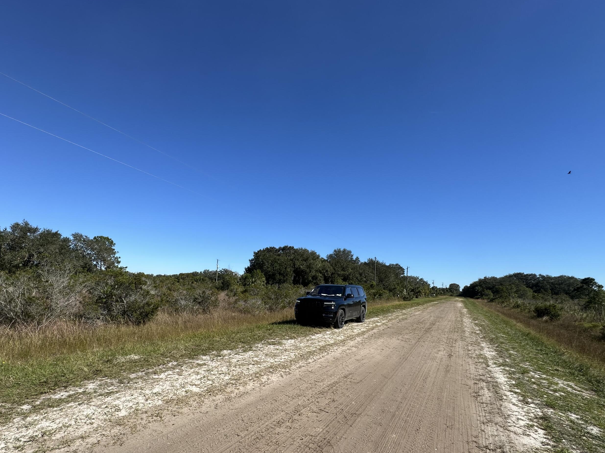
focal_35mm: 17
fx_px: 297
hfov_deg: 90.8
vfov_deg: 73.9
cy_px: 272
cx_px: 273
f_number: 2.2
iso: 50
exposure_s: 1/2353
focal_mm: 2.22
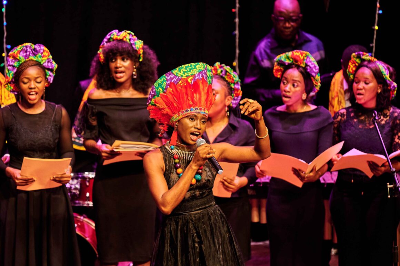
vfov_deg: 4.6
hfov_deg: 6.9
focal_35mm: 300
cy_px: 133
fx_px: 3333
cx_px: 200
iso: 800
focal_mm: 200
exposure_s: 1/250
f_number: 2.8
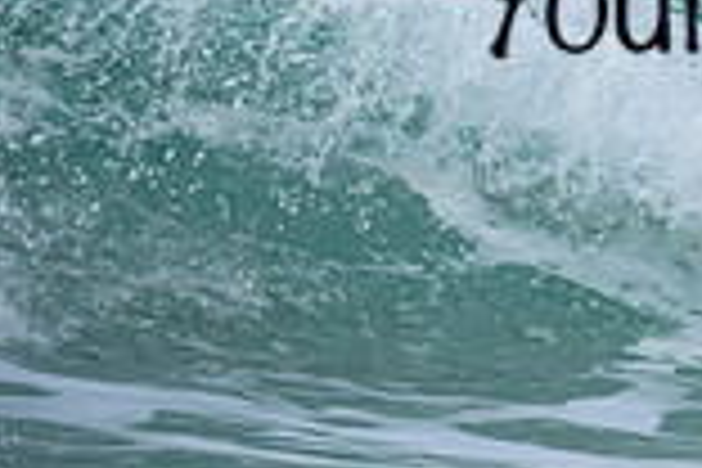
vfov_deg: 0.5
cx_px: 936
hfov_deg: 0.7
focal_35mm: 2969
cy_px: -52
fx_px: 57891
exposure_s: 1/2000
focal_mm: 800
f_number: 6.3
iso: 1000
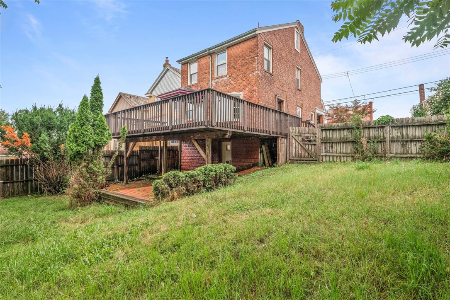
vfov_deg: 68.9
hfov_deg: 91.6
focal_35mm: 18
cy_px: 150
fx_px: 219
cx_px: 225
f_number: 8
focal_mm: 17.5
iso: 400
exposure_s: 1/200
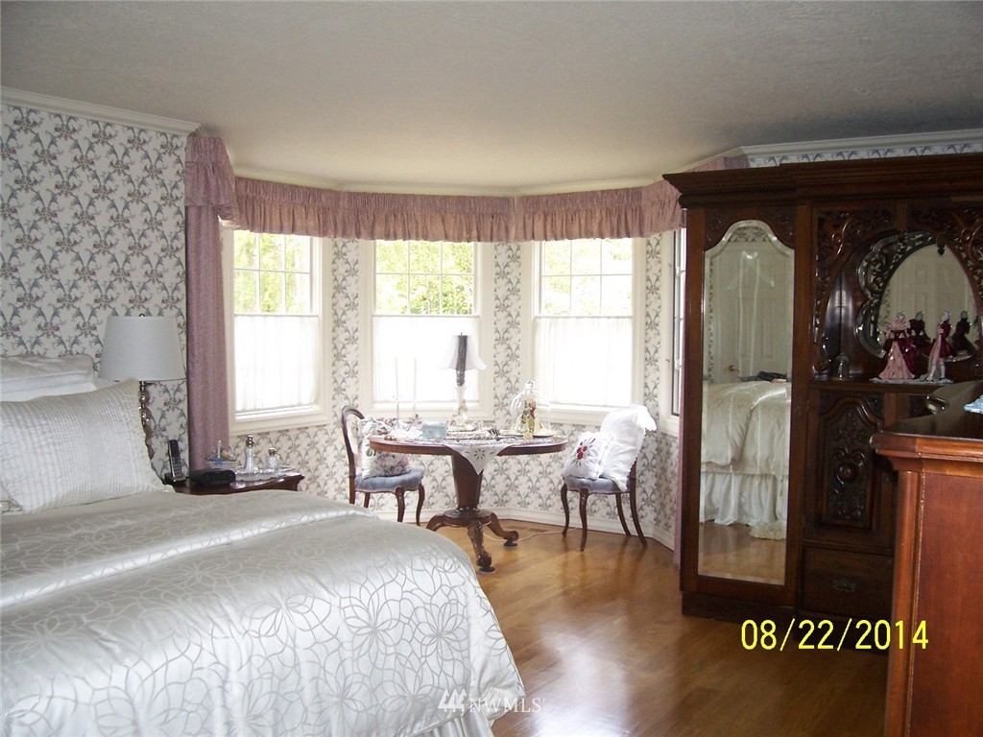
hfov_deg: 54.0
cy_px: 368
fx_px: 966
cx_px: 492
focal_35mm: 34
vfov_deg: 41.8
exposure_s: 1/125
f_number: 2.7
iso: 125
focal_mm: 5.6
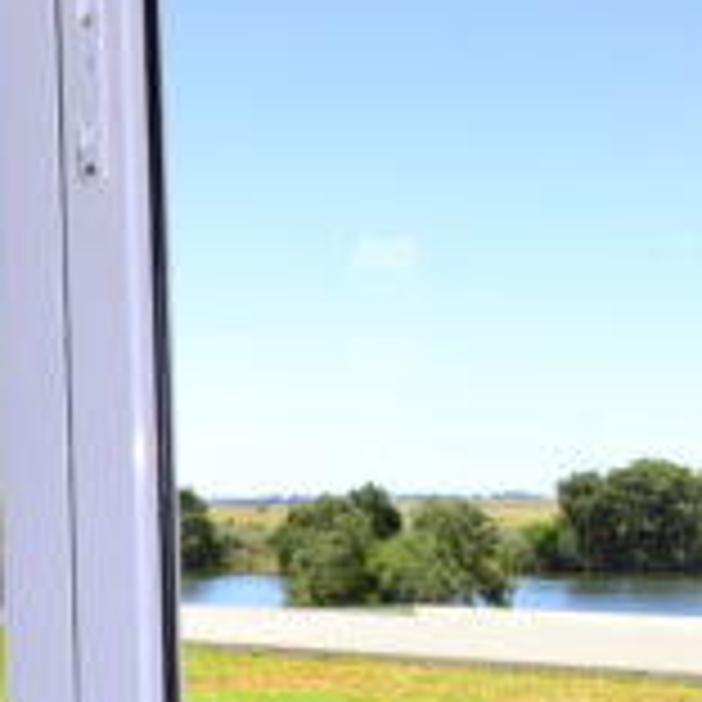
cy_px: 374
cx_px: -630
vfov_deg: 19.7
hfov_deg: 16.1
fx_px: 2019
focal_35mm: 88
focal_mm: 18
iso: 200
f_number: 8
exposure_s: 1/200
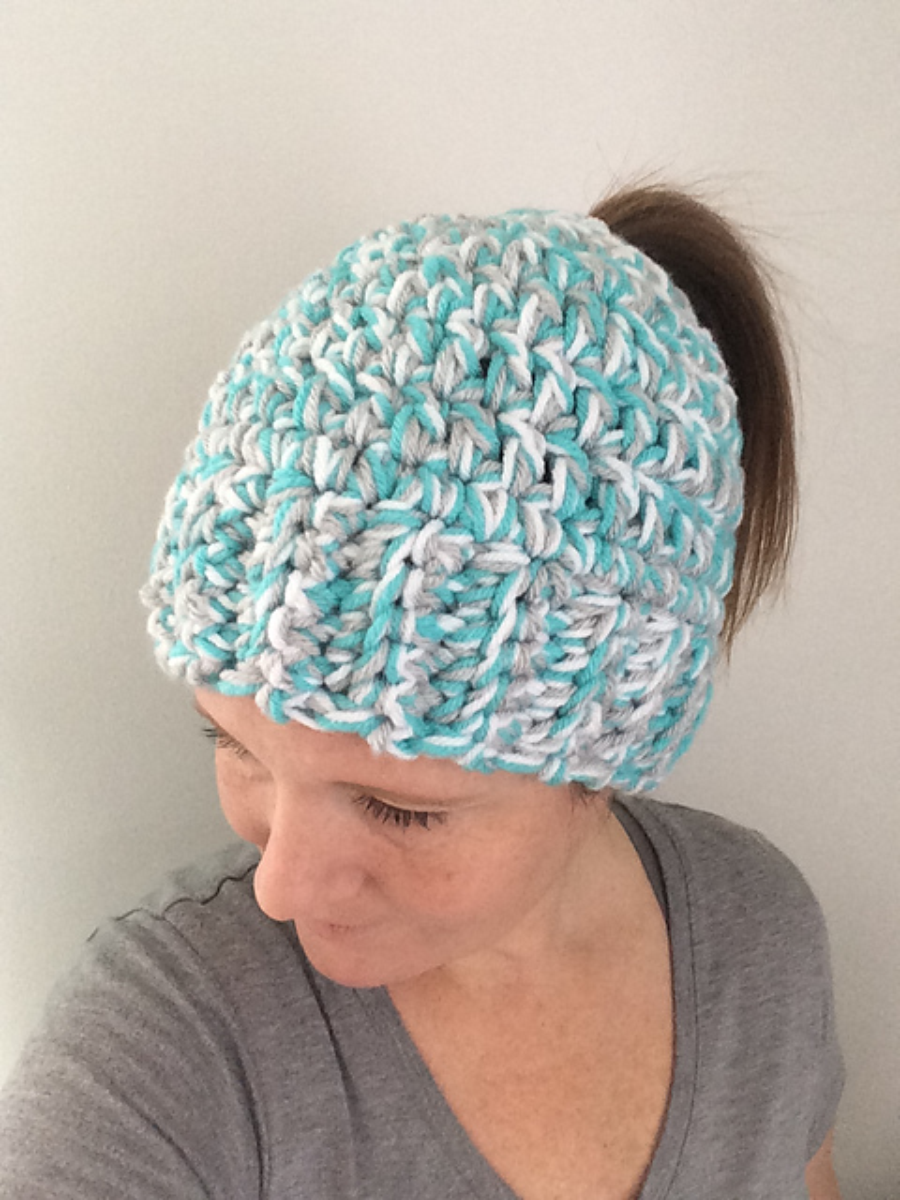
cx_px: 450
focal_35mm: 31
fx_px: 1075
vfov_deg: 58.4
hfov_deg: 45.4
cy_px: 600
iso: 160
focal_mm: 2.15
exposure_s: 1/30
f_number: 2.4
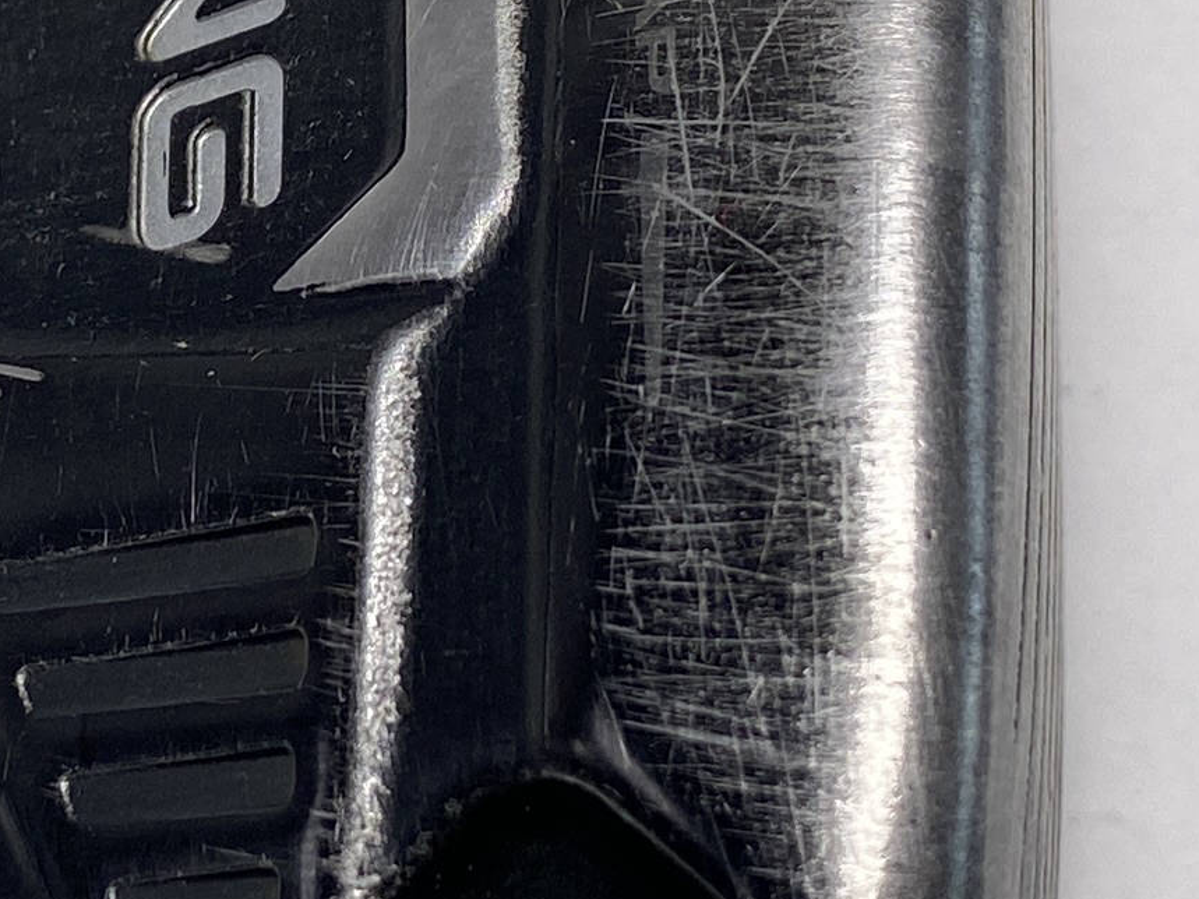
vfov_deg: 12.1
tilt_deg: -65.5
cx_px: 243
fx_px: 4225
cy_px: 339
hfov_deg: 16.0
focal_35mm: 122
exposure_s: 1/658
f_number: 1.8
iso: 32
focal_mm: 4.25
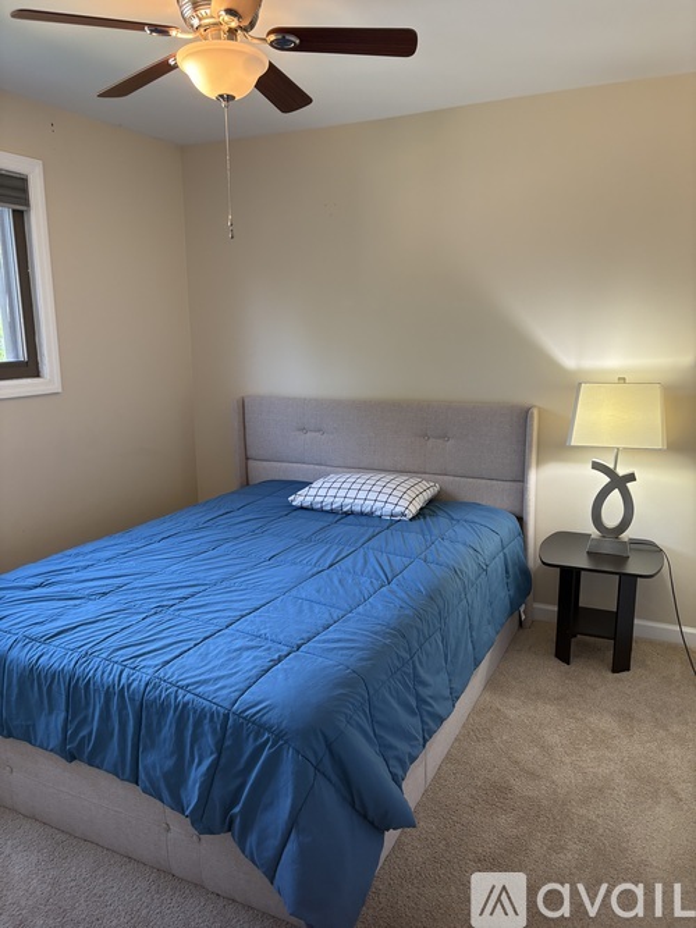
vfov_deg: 67.3
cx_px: 348
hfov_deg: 53.0
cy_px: 464
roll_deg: +1.7
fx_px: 697
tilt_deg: -12.5
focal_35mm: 26
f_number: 1.6
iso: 125
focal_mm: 5.96
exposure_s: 1/60
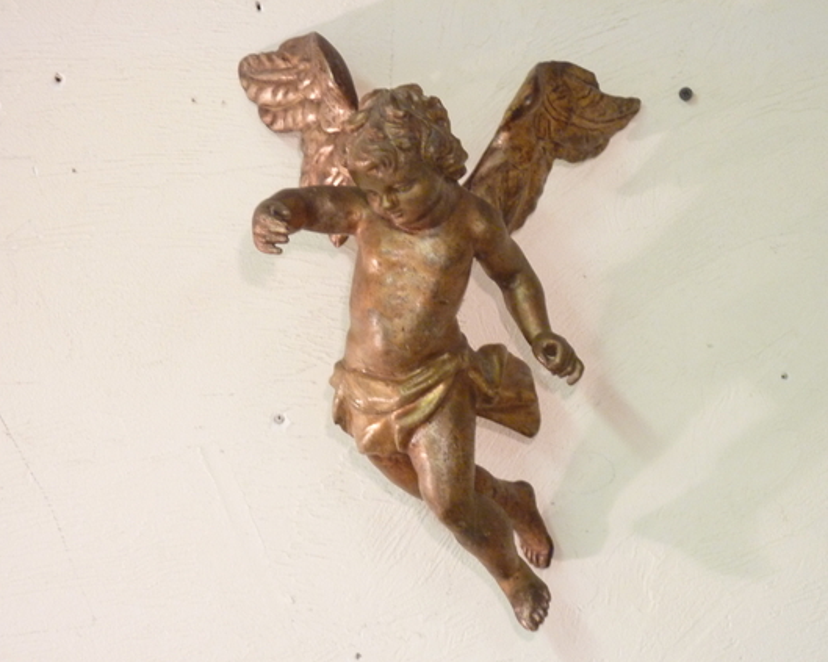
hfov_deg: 15.6
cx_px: 452
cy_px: 330
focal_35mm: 123
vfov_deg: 12.5
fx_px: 3014
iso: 400
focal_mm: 18.2
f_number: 4.4
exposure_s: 1/13
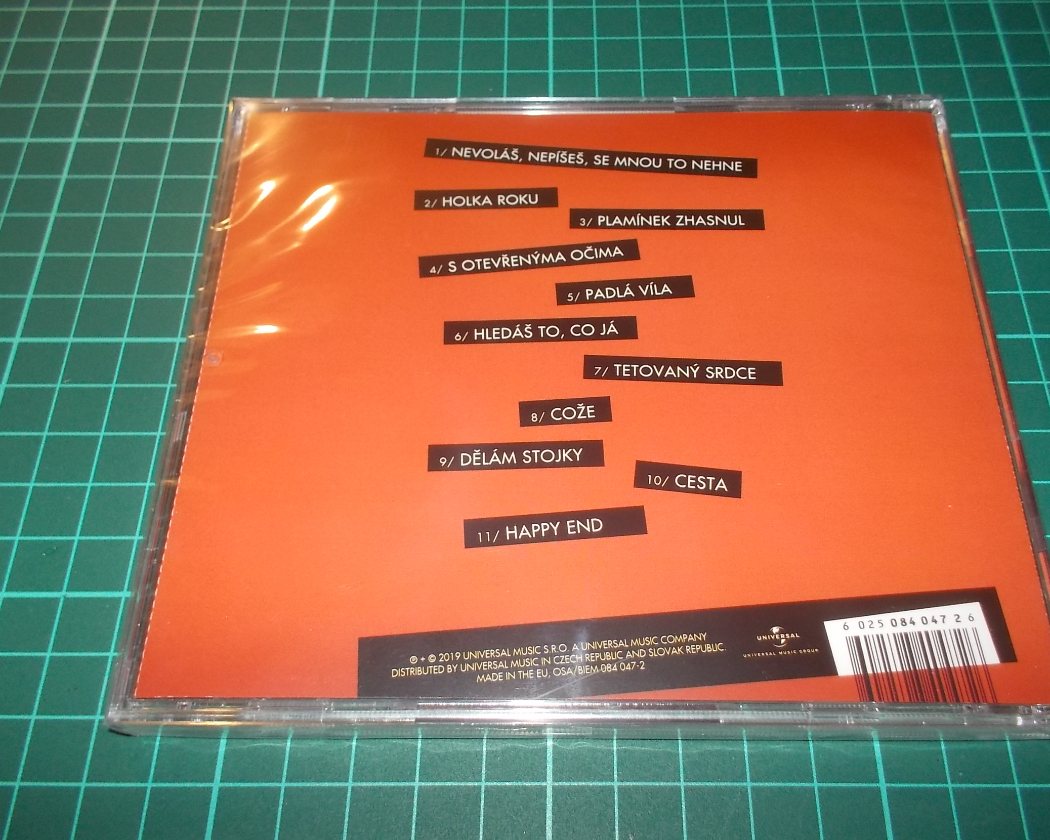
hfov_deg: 57.1
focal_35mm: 31
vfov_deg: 47.1
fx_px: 963
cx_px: 557
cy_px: 414
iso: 200
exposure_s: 1/30
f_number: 3.3
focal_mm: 4.1
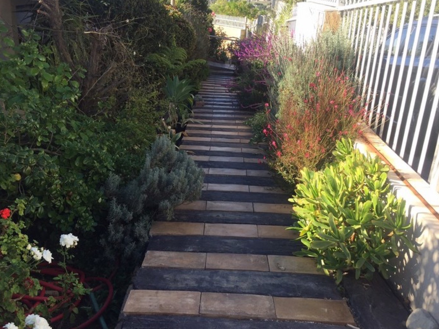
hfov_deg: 53.9
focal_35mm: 34
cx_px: 210
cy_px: 146
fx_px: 431
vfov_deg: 41.7
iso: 32
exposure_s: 1/534
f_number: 2.2
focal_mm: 4.15
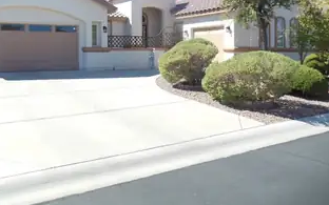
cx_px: 125
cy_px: 52
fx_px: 305
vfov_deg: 36.4
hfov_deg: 56.1
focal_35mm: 34
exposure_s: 1/800
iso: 125
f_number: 3.2
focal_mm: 4.5
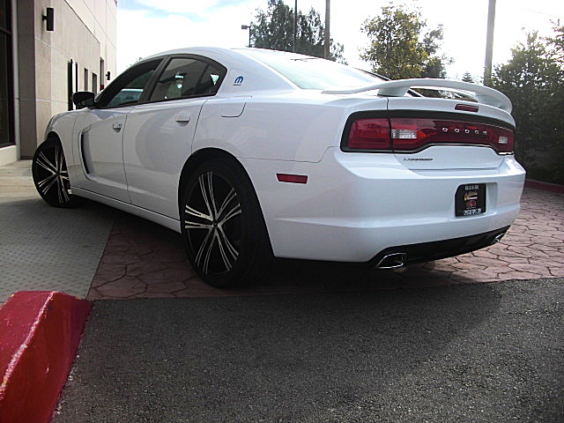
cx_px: 282
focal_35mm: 36
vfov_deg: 39.7
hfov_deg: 51.4
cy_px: 212
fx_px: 587
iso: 50
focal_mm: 6.3
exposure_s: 1/640
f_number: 2.8
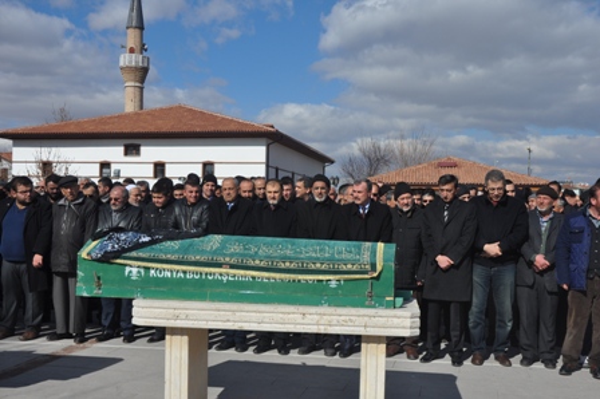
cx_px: 300
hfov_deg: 45.0
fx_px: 724
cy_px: 200
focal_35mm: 44
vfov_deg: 30.8
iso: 200
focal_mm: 29
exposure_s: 1/500
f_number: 11
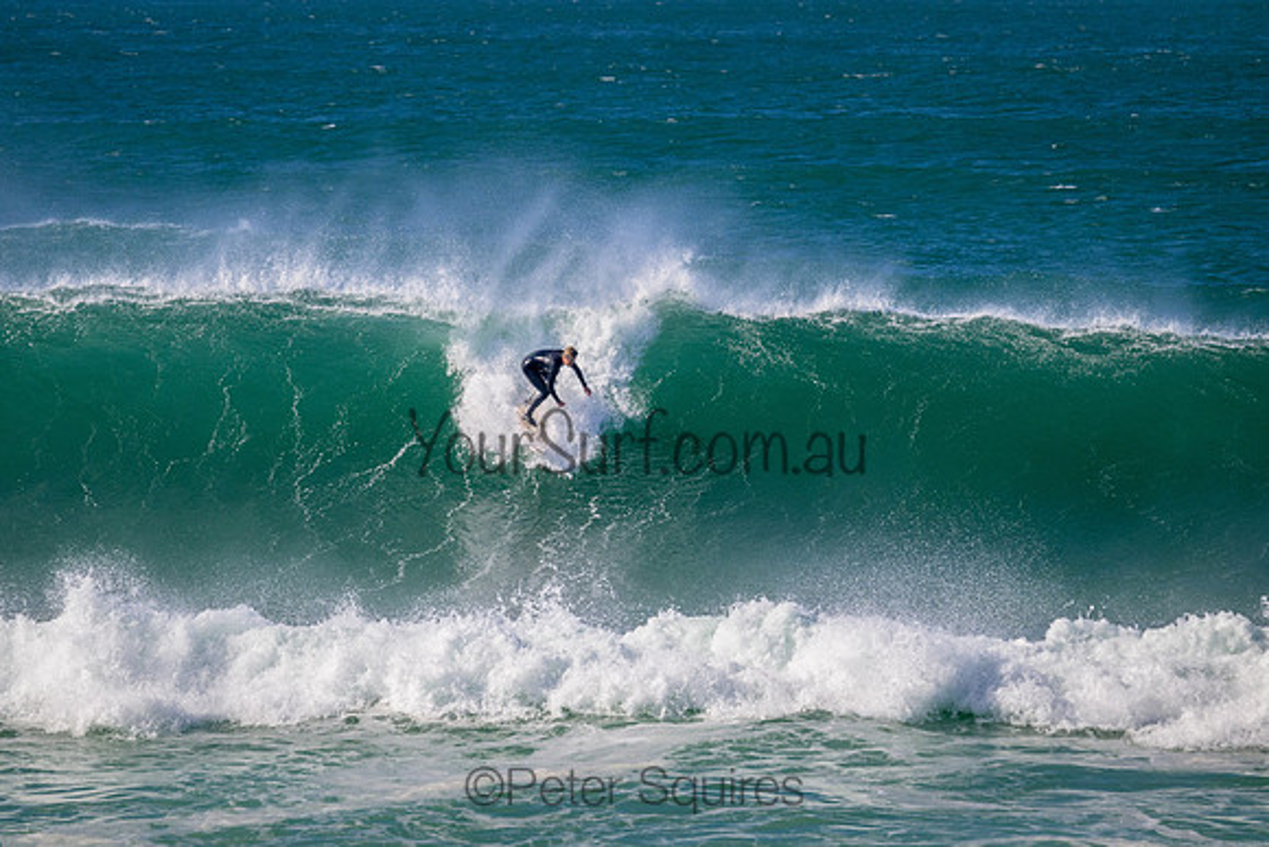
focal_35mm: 480
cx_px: 634
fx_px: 16923
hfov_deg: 4.3
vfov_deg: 2.9
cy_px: 424
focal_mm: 480
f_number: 11
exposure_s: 1/2000
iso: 1250
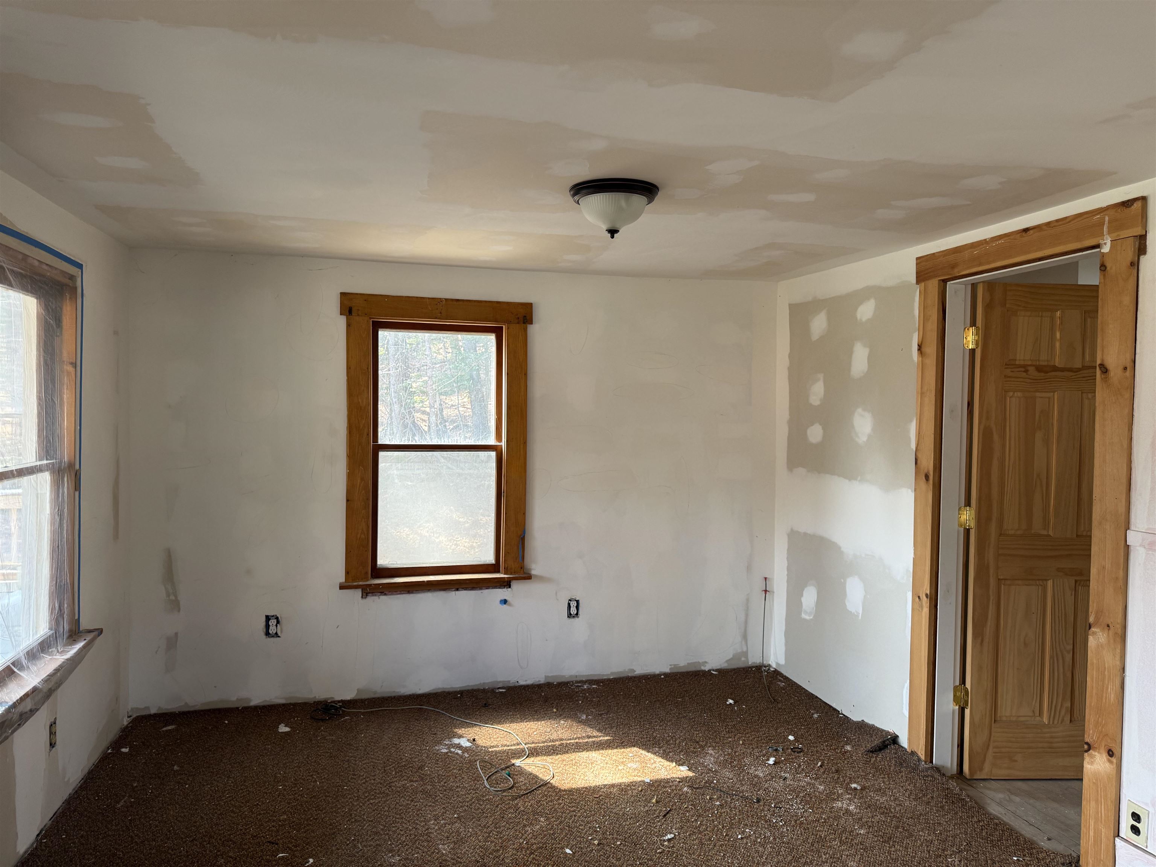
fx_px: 801
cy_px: 434
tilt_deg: -0.9
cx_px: 578
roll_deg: -0.1
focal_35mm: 24
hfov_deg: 71.6
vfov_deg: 56.8
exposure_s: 1/121
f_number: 1.78
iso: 125
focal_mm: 6.76
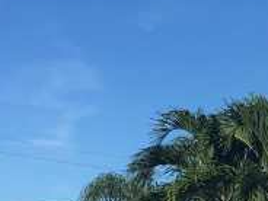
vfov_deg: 11.4
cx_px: 360
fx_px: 976
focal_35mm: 126
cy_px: 274
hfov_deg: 14.9
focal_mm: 4.15
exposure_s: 1/1538
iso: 25
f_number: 2.2
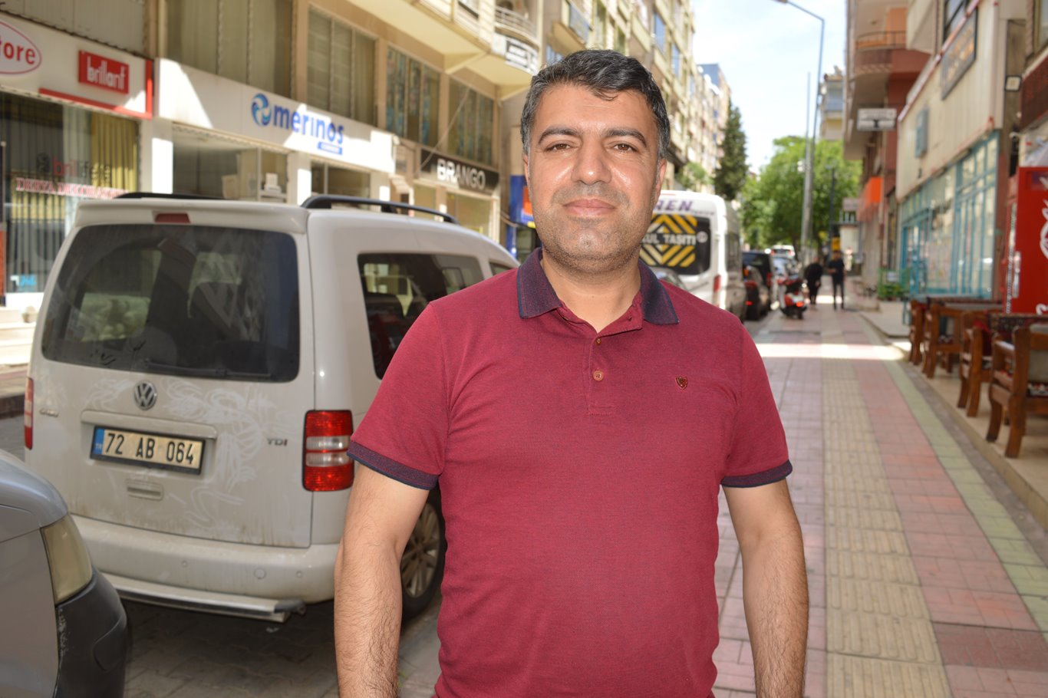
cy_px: 349
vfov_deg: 43.6
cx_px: 524
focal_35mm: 30
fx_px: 873
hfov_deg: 61.9
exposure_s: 1/200
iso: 100
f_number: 5
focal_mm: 20
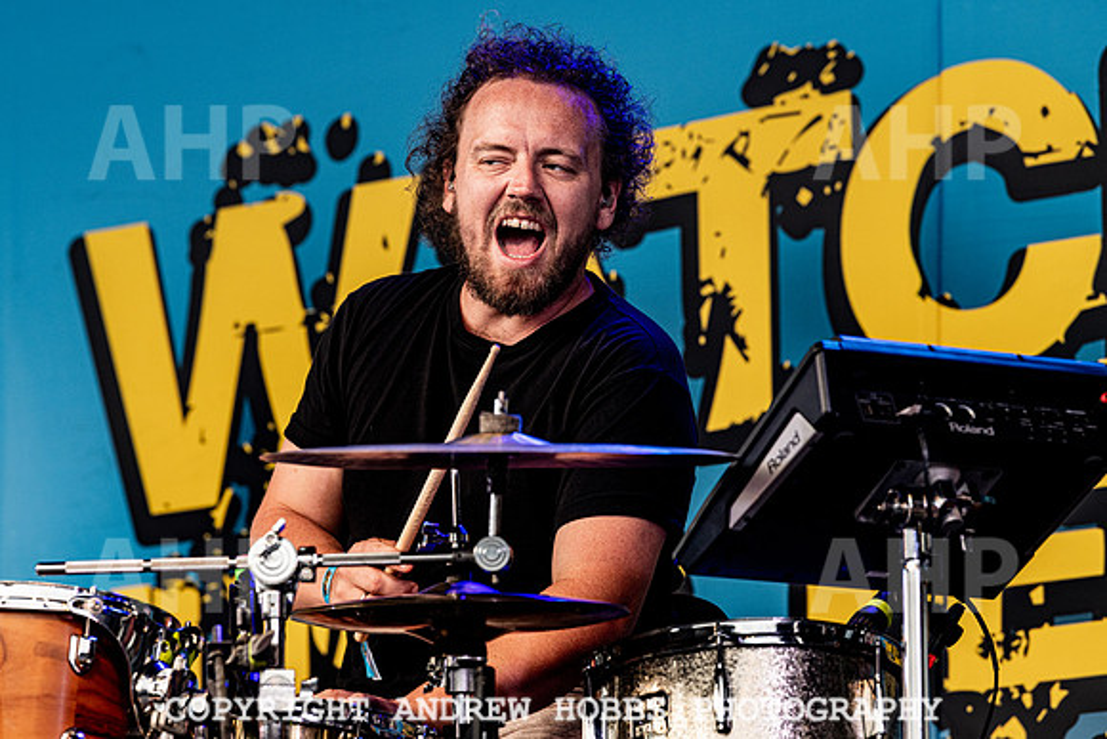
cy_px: 352
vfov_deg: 6.9
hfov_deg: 10.3
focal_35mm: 201
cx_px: 508
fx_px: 6167
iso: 900
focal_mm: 185
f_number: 5
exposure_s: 1/500
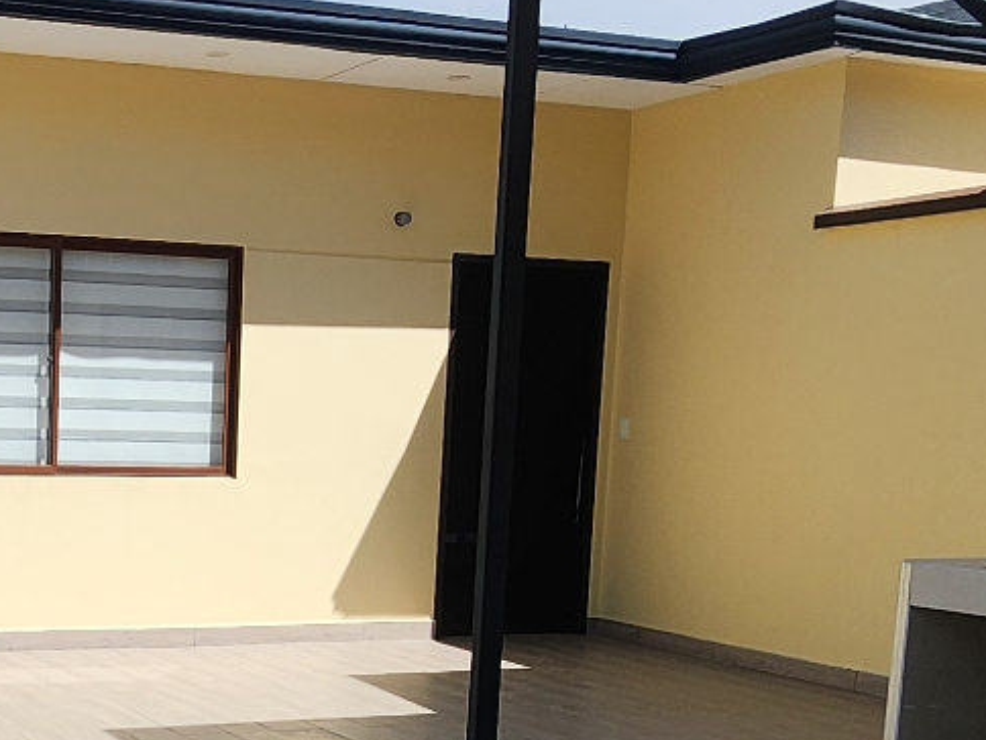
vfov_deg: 25.6
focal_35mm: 55
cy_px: 689
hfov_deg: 33.4
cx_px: 136
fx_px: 1567
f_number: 2.2
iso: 50
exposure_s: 1/2497
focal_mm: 2.2
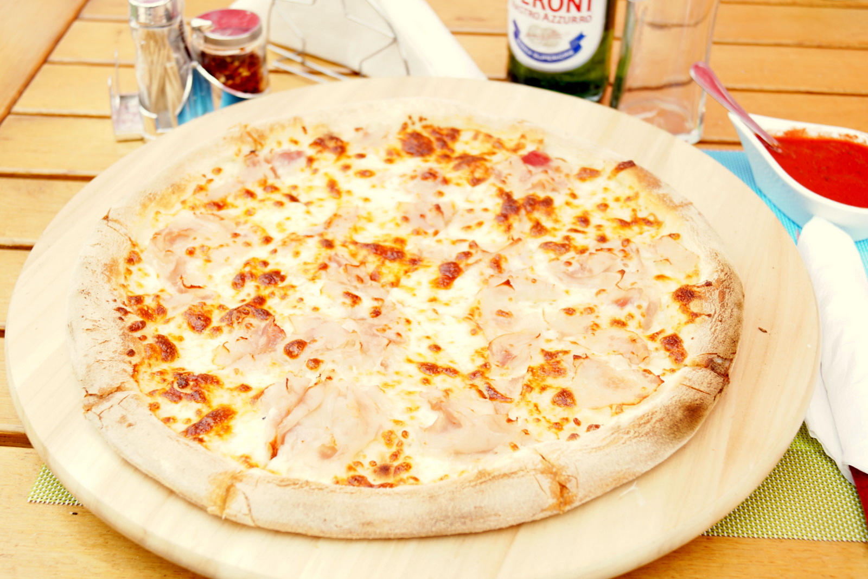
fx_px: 1013
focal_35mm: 42
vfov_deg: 31.9
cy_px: 290
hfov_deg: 46.4
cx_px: 434
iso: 100
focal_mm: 28
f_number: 4.5
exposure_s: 1/80
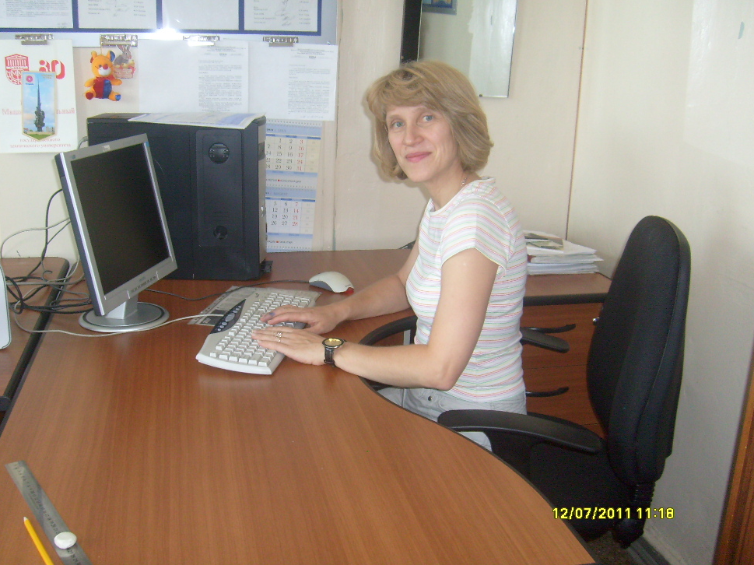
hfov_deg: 50.1
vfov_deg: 38.6
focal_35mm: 37
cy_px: 276
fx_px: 806
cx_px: 359
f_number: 2.8
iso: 100
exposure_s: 1/45
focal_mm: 5.8
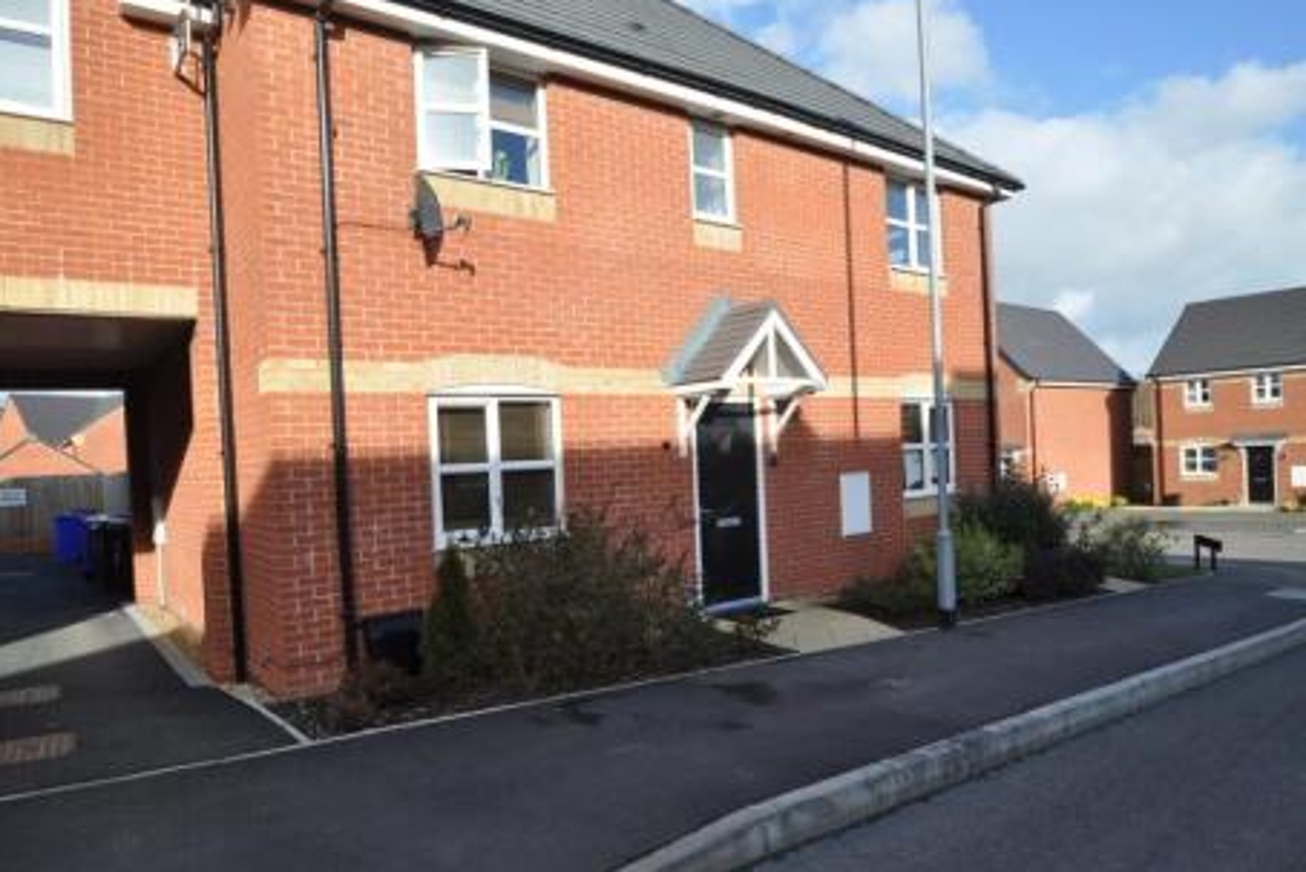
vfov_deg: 57.3
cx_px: 633
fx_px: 798
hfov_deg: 78.5
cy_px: 433
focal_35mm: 22
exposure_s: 1/200
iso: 200
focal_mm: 14
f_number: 7.1
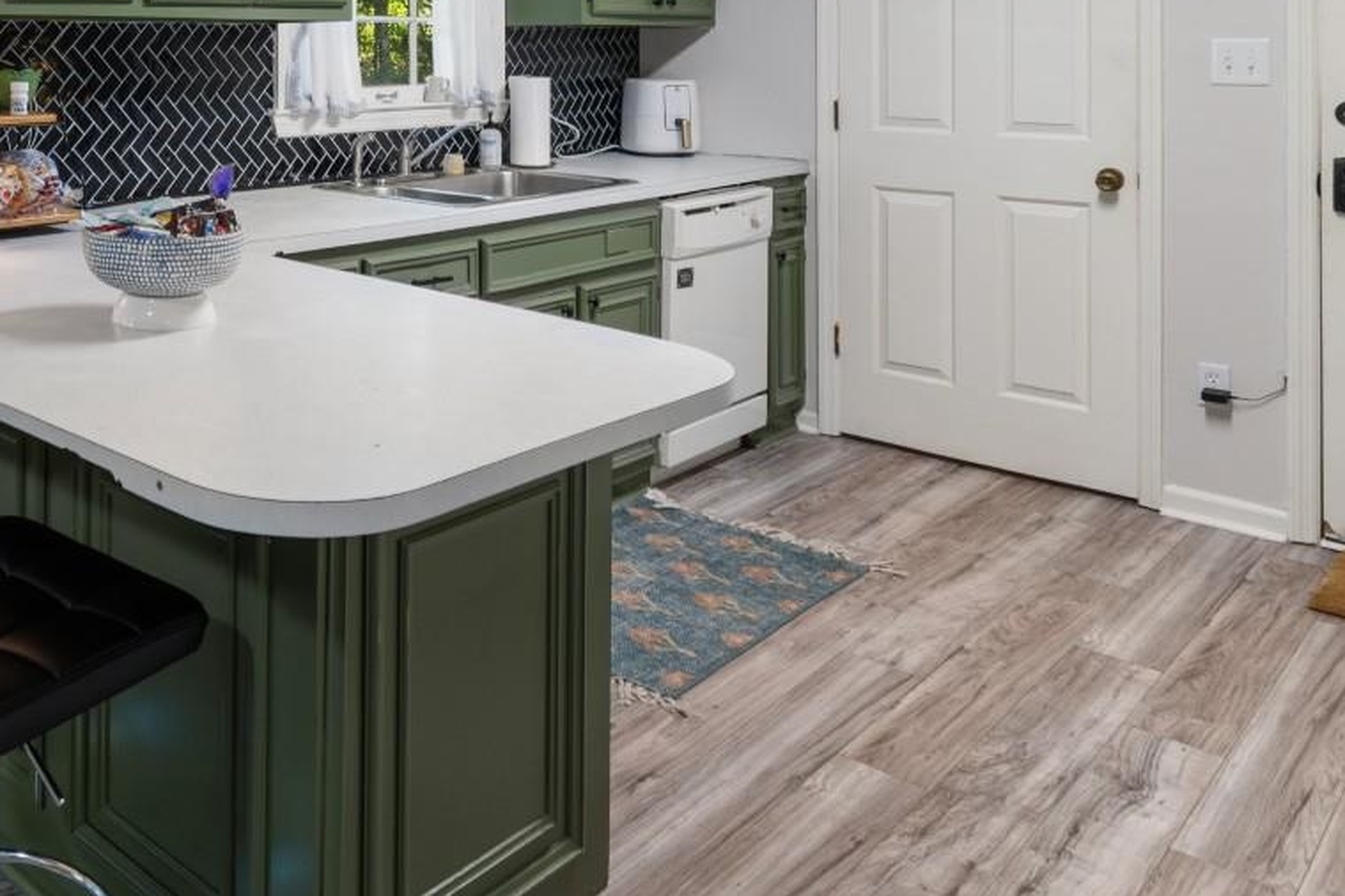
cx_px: 202
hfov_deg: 53.3
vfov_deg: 37.8
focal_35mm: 32
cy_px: 55
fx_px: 1195
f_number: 4.5
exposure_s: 1/8
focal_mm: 10
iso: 100
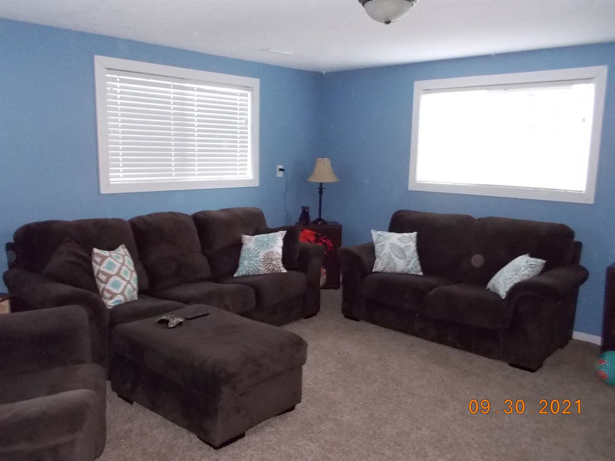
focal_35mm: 29
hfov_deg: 61.7
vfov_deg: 48.2
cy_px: 230
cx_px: 308
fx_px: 515
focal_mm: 4.1
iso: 400
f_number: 3.3
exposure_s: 1/15
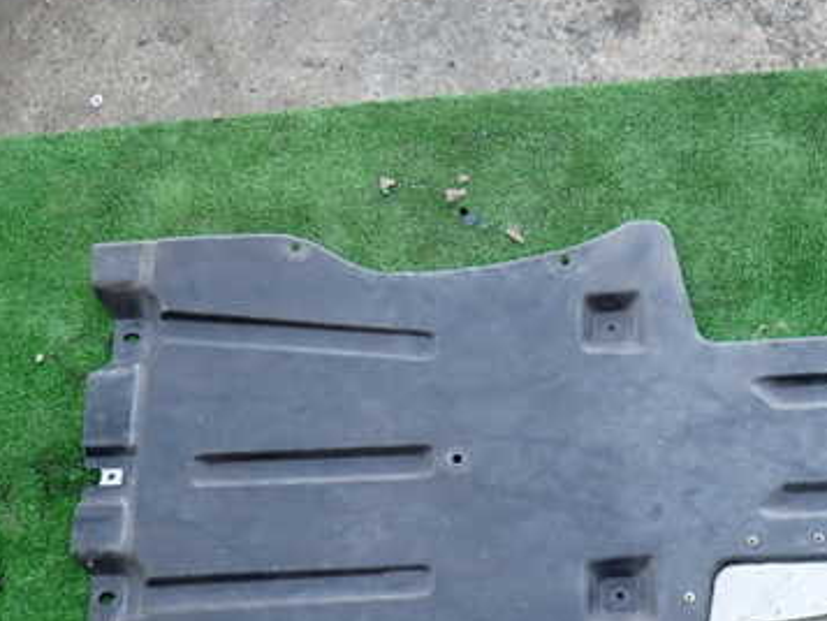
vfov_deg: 33.8
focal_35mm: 42
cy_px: 450
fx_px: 1004
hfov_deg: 44.3
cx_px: 537
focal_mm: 4.5
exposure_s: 1/125
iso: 100
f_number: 2
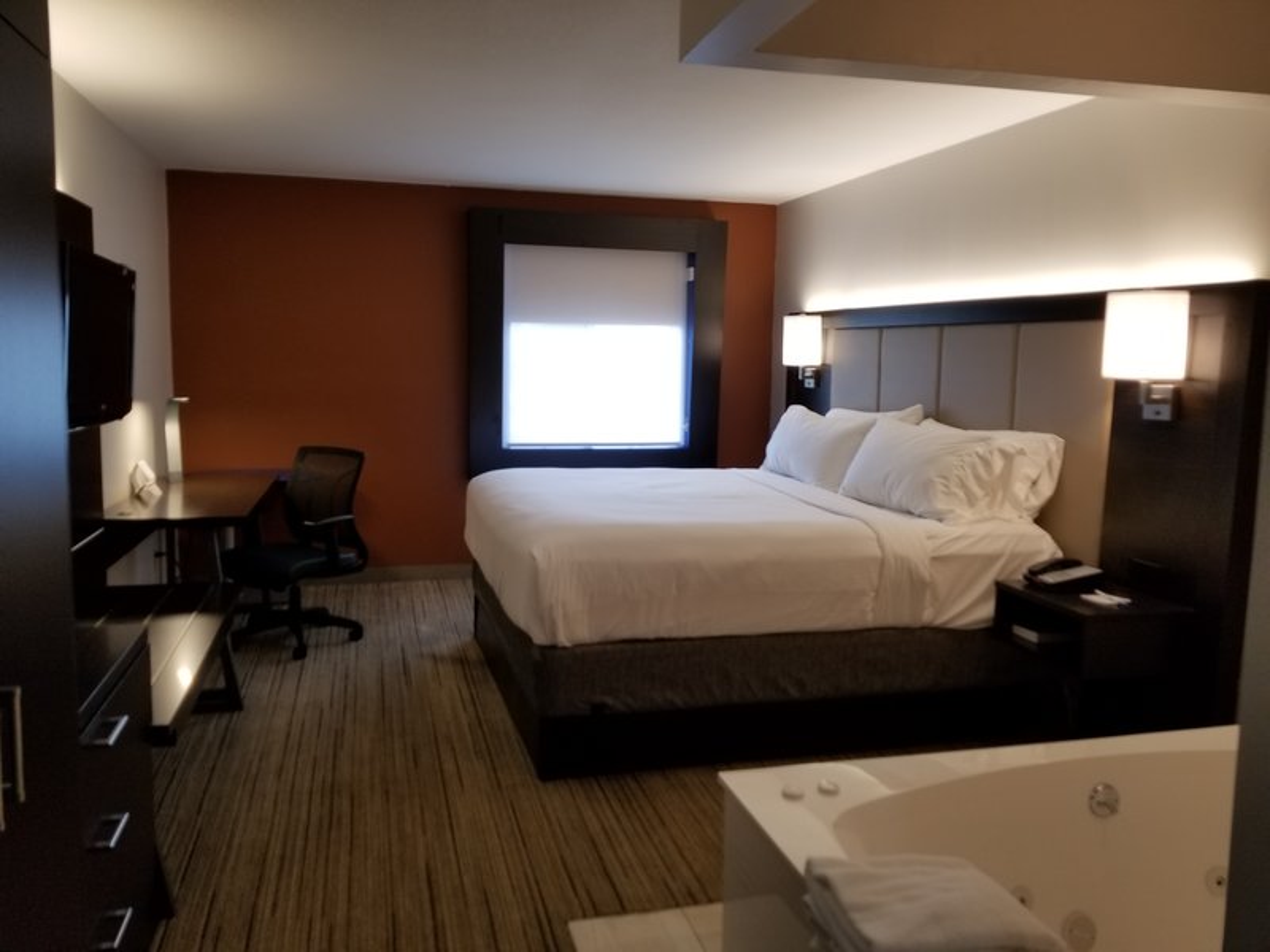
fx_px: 954
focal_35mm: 26
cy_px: 476
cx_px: 635
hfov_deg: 67.3
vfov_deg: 53.1
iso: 160
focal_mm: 4.25
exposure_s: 1/120
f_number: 1.7
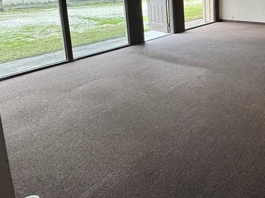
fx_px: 230
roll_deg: +1.2
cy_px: 14
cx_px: 241
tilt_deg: -8.8
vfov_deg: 42.3
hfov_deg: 52.4
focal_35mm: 30
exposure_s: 1/120
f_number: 2.2
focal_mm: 2.22
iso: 250
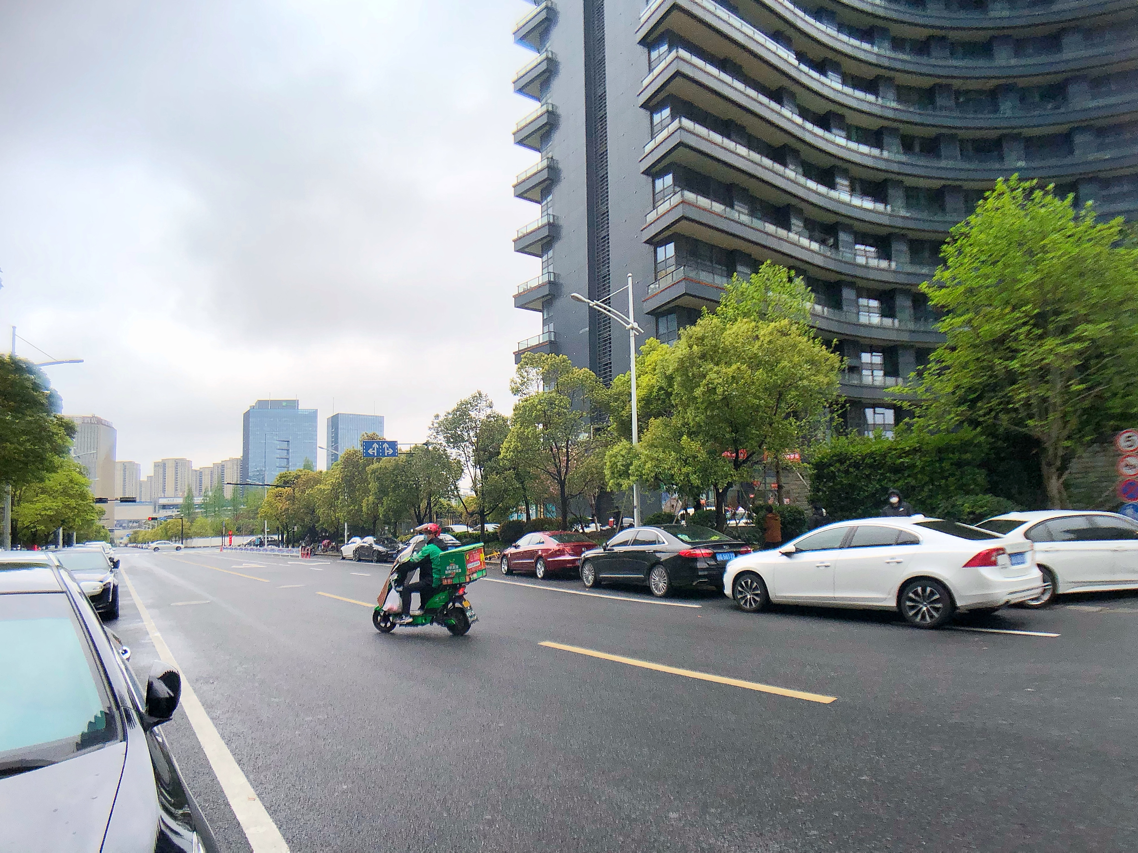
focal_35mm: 28
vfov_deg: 49.7
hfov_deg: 63.4
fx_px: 920
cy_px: 426
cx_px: 569
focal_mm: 3.99
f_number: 1.8
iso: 32
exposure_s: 1/695
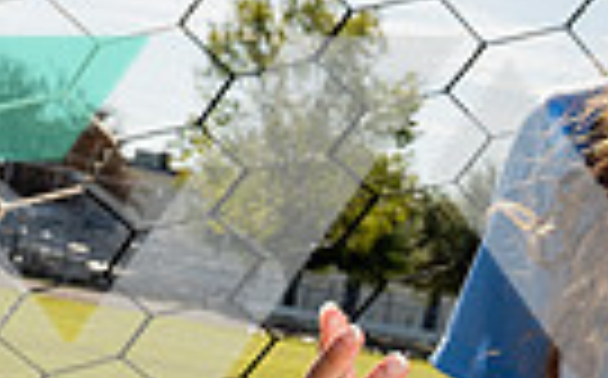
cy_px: 277
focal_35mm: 149
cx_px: 824
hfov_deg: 13.5
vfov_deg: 8.8
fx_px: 2466
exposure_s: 1/250
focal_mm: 34
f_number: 11
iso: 200
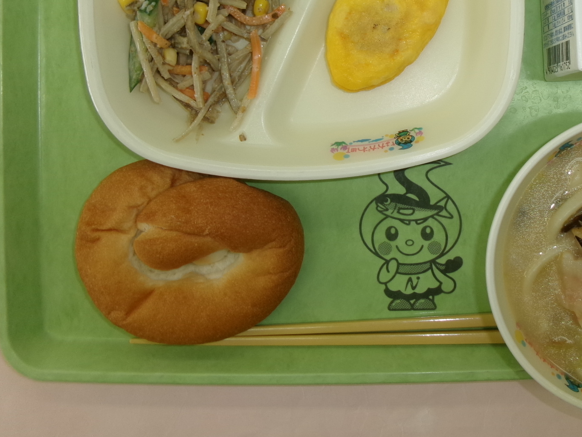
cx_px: 379
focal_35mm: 42
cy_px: 121
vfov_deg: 33.8
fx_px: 706
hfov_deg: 44.3
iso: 100
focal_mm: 5.1
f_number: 3.9
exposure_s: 1/70
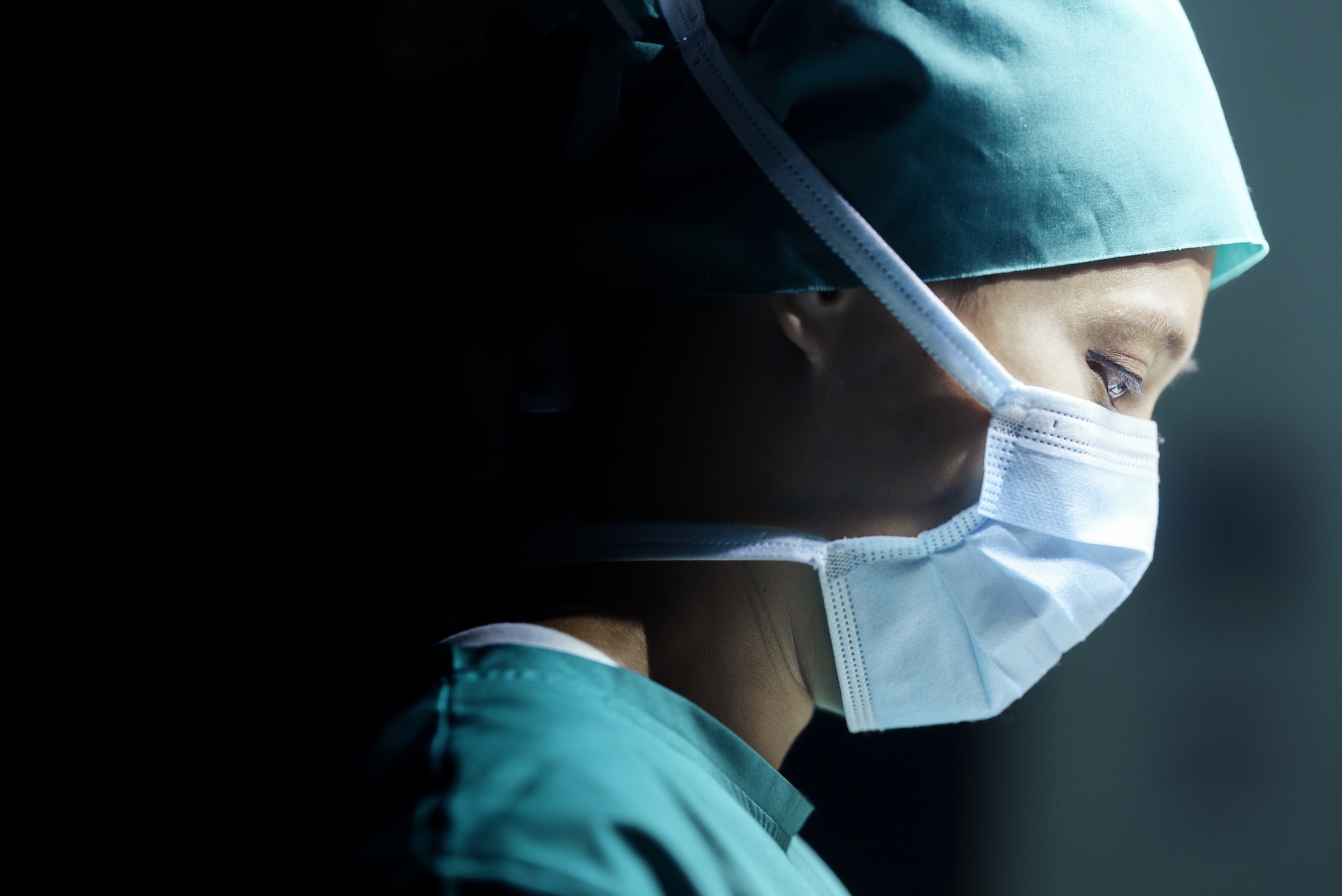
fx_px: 5035
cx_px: 671
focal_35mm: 135
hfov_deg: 15.2
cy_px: 448
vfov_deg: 10.2
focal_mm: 135
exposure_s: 1/200
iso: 640
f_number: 2.2
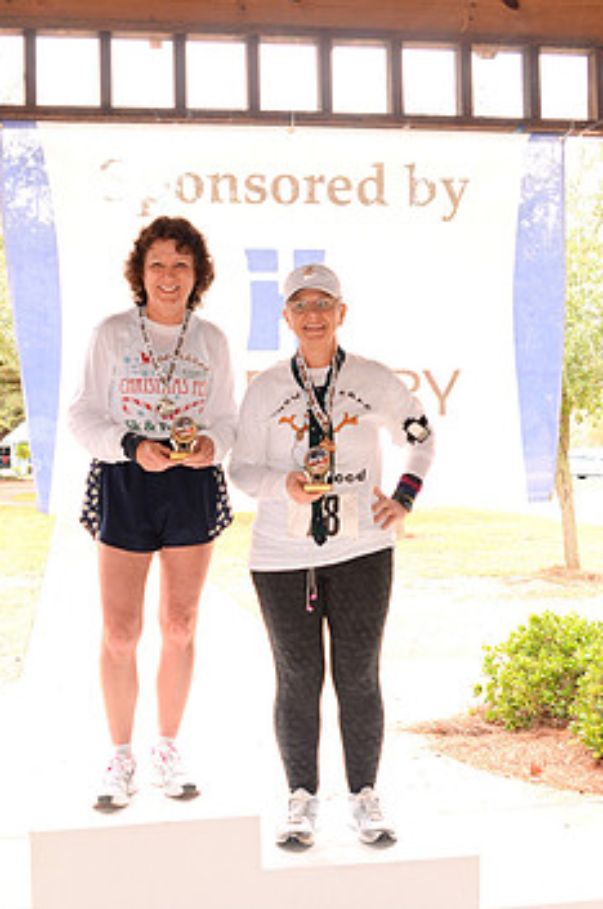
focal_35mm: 52
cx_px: 265
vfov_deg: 38.5
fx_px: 1302
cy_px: 474
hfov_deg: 26.0
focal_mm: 27
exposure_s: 1/125
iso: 640
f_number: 4
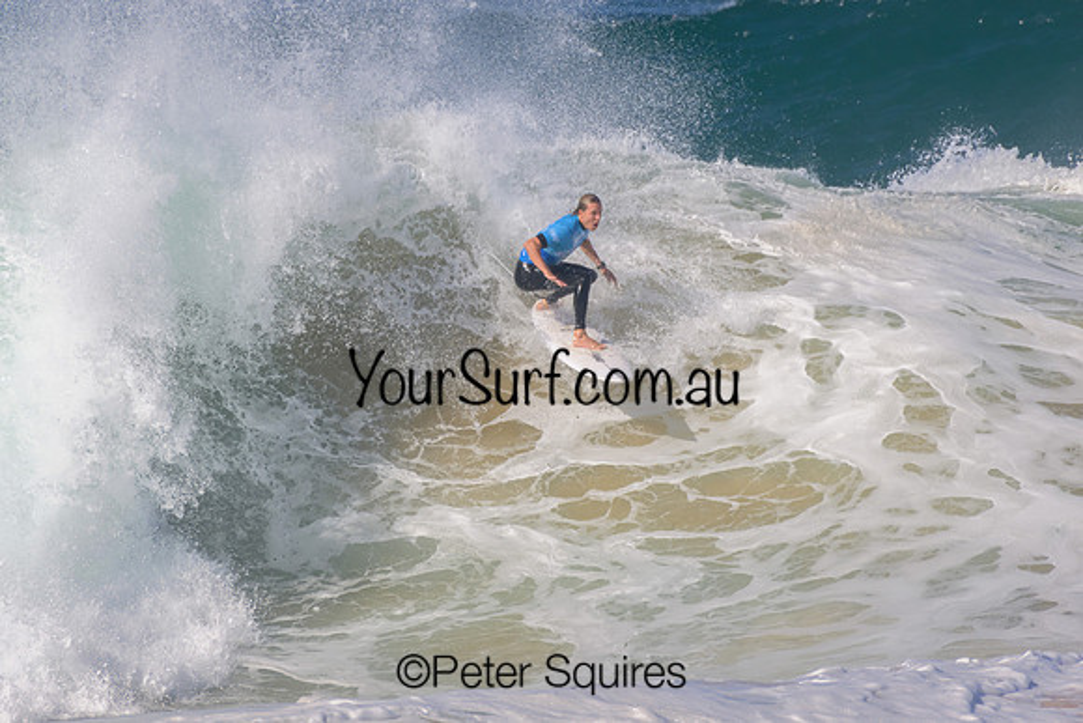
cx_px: 542
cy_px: 362
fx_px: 30089
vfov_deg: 1.4
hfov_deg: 2.1
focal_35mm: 1000
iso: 400
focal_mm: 1000
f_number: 11
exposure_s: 1/1250
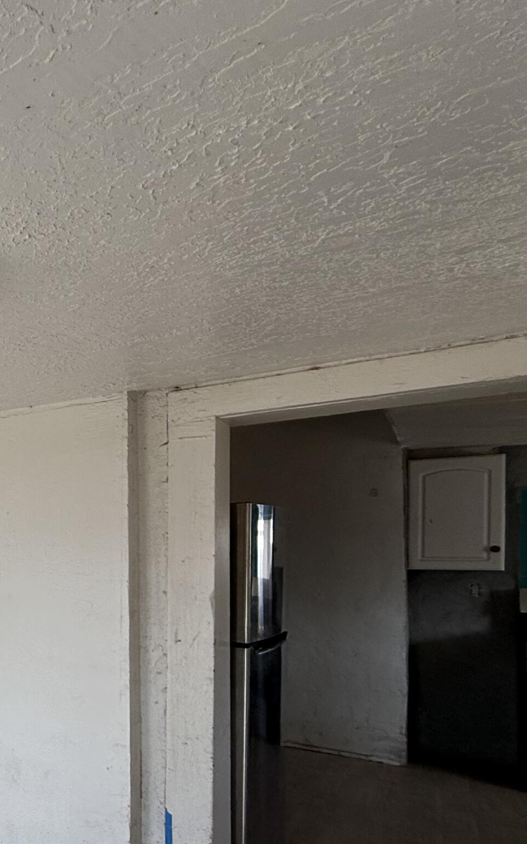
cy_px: 562
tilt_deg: -1.0
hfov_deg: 29.7
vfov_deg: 63.0
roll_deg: +0.9
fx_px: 667
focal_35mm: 29
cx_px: -228
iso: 64
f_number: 2.2
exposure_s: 1/237
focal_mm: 2.22
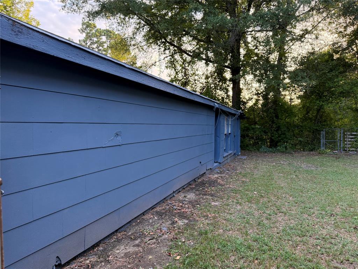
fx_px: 248
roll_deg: -0.4
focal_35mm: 24
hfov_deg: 71.6
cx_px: 179
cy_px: 134
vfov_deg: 56.8
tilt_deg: -3.6
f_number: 1.78
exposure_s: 1/153
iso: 200
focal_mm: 6.76
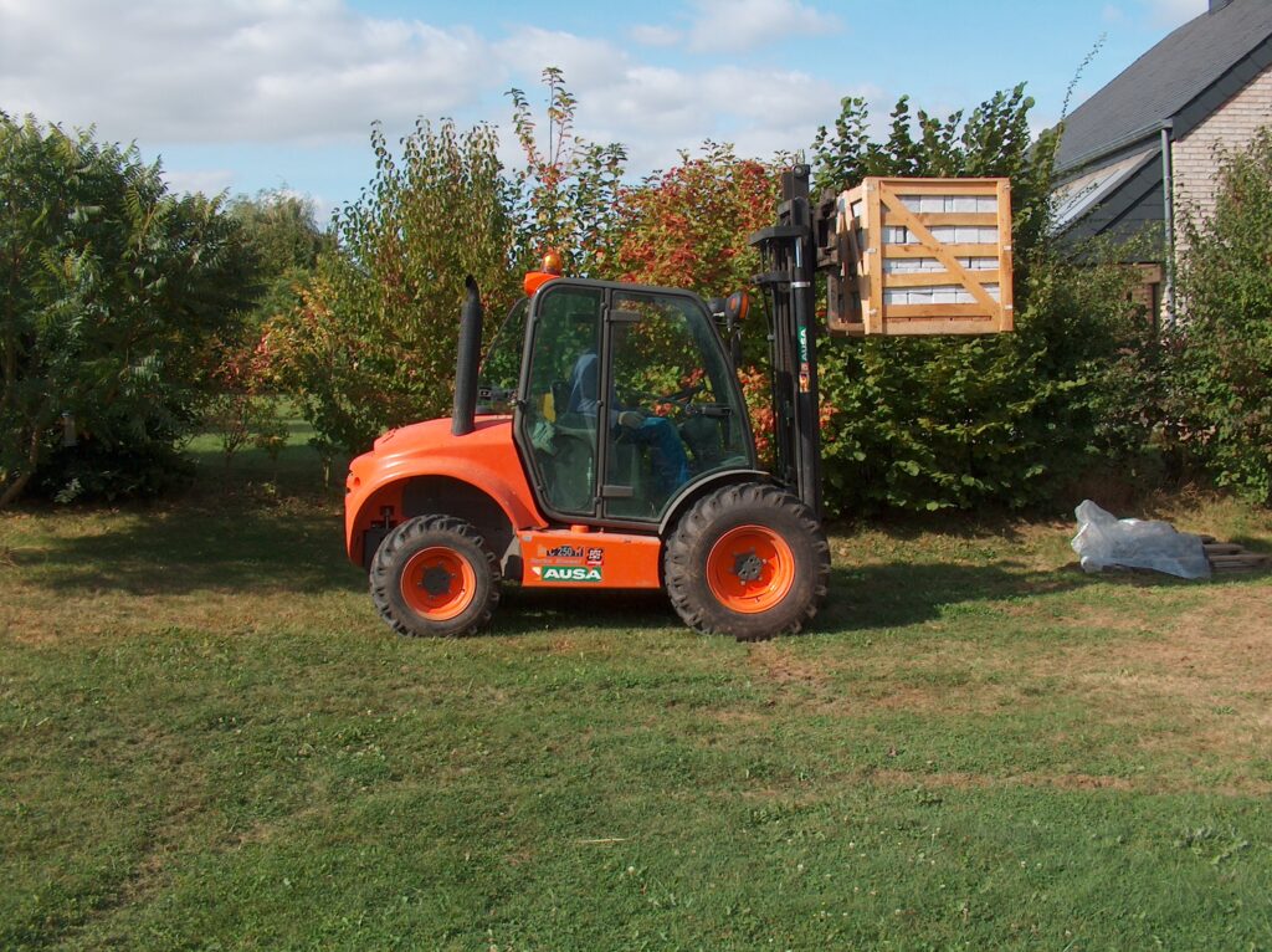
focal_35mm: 37
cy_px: 476
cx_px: 636
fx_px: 1358
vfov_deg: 38.6
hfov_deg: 50.2
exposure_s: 1/171
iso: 100
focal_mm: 7.6
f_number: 8
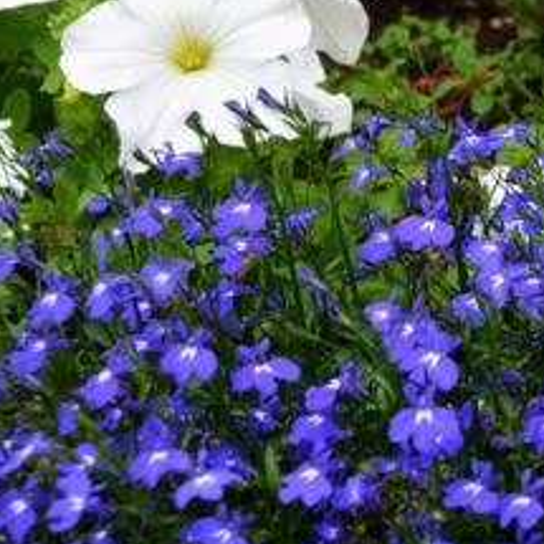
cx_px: 746
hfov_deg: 13.8
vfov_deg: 14.4
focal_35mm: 121
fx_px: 2151
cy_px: 196
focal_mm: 32
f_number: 8
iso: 100
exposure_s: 1/100
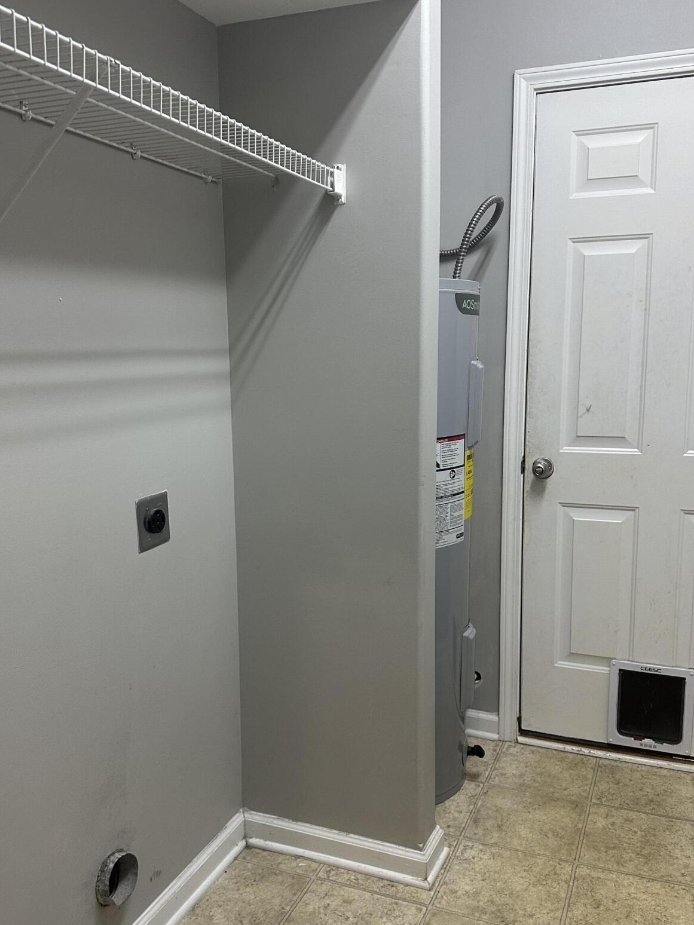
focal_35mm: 31
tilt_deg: -9.0
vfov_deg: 58.3
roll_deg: -1.0
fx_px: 829
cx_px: 343
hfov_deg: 45.4
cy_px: 482
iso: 200
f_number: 1.78
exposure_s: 1/120
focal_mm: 6.86
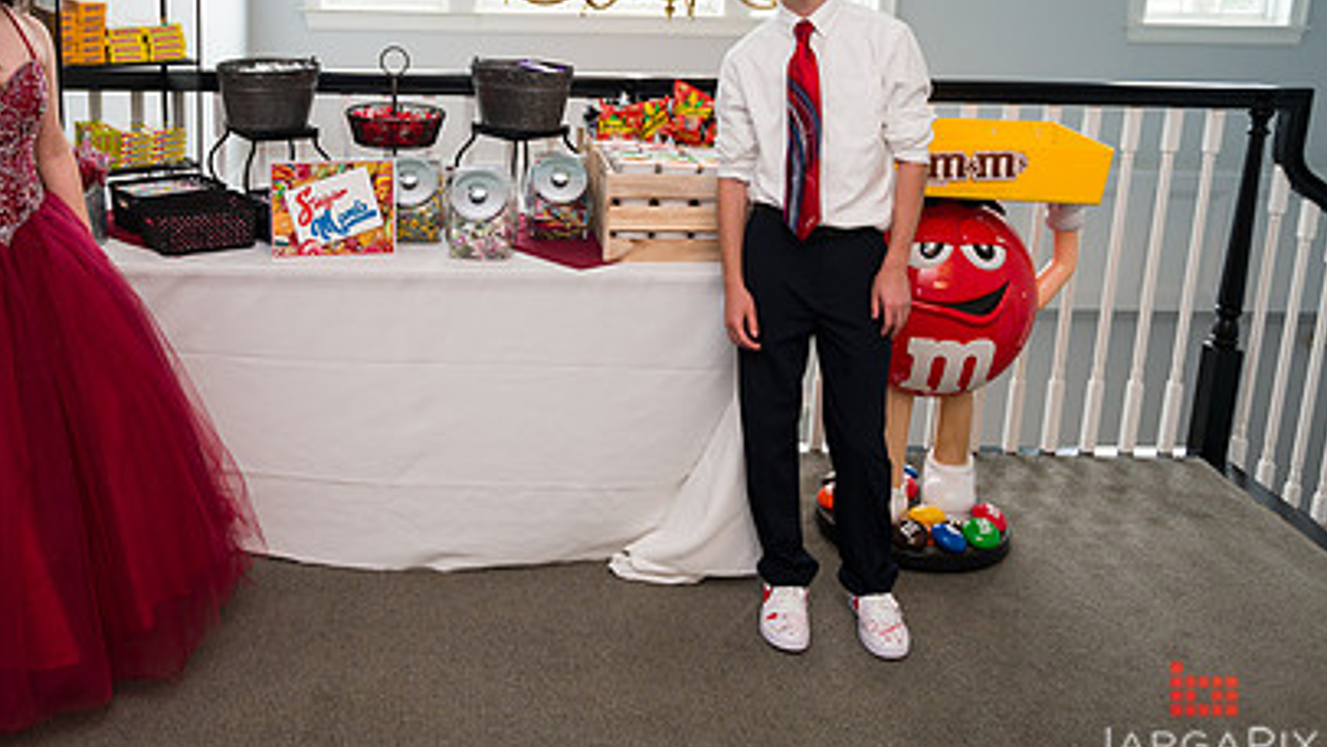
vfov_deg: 32.3
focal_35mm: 36
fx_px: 1267
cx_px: 452
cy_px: 200
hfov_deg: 54.3
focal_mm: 24
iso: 200
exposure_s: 1/200
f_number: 3.2
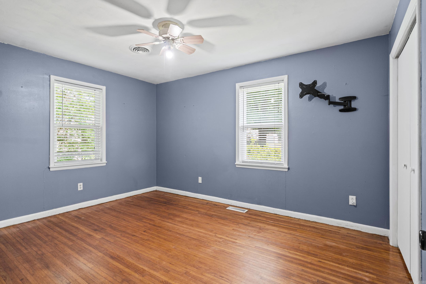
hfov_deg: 90.0
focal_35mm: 18
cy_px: 142
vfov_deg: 67.4
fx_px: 213
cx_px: 213
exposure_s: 1
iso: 250
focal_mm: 12
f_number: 9
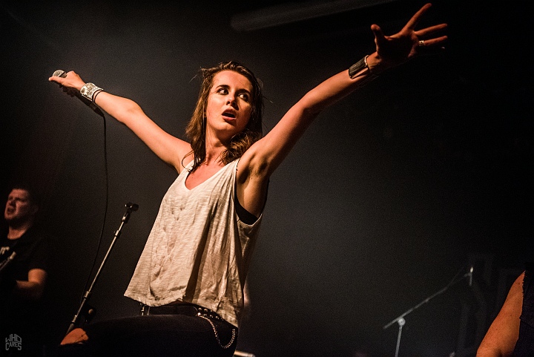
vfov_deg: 26.0
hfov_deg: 38.2
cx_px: 267
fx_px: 772
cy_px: 178
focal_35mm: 52
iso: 2000
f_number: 2.8
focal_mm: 52
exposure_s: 1/100
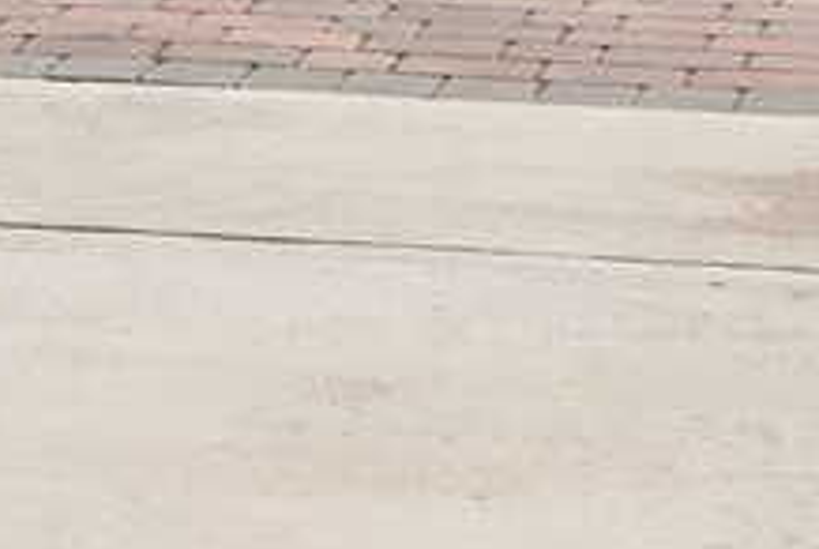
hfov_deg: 7.0
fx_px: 6196
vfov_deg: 4.9
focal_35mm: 272
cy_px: -927
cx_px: -1309
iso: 640
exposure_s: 1/1000
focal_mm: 35
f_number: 10
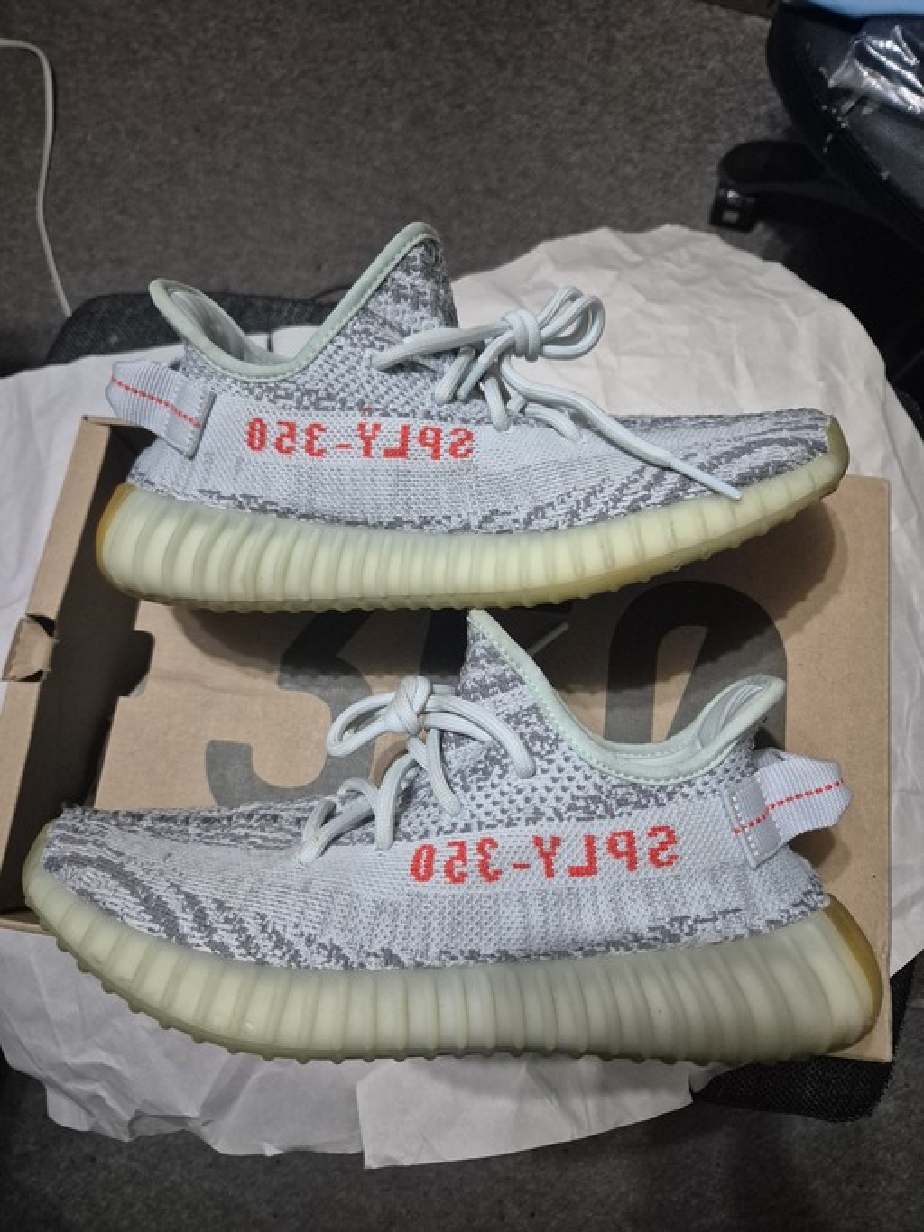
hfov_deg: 58.9
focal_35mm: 23
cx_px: 462
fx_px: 819
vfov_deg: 73.9
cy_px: 616
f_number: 1.8
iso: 1250
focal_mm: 5.4
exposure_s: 1/100
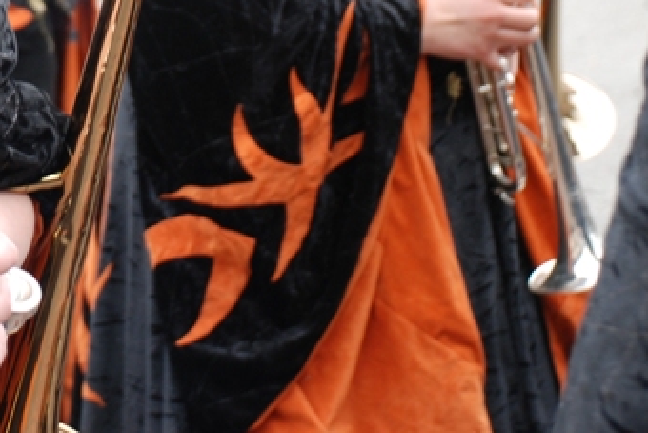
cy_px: -196
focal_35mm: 226
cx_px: -141
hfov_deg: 9.0
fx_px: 4070
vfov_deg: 6.0
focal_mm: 50
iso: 200
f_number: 5
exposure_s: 1/80
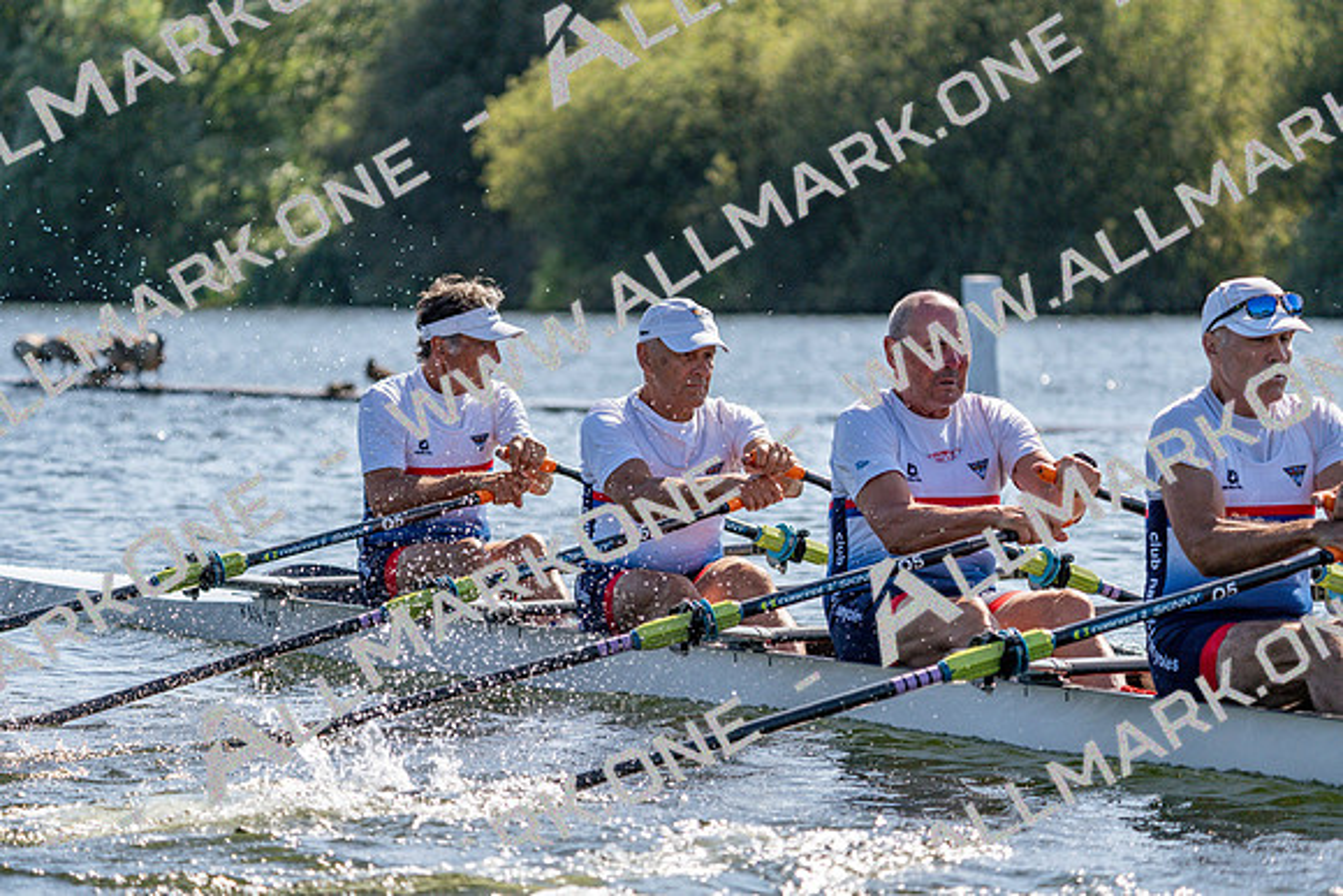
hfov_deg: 10.3
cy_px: 448
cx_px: 672
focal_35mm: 200
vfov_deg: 6.9
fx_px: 7463
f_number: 5.6
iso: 400
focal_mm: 200
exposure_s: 1/2000
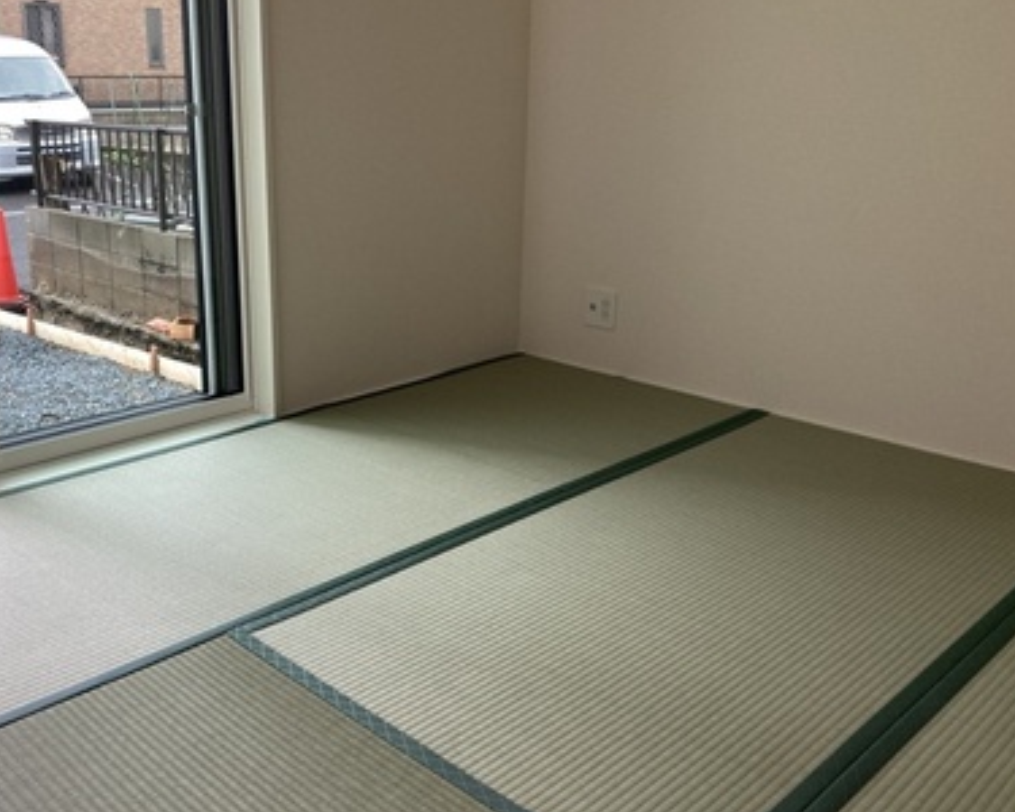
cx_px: 417
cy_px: 365
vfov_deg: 42.2
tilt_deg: -16.0
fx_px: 1051
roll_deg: -0.6
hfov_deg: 51.3
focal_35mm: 35
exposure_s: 1/121
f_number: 1.8
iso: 50
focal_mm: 3.99
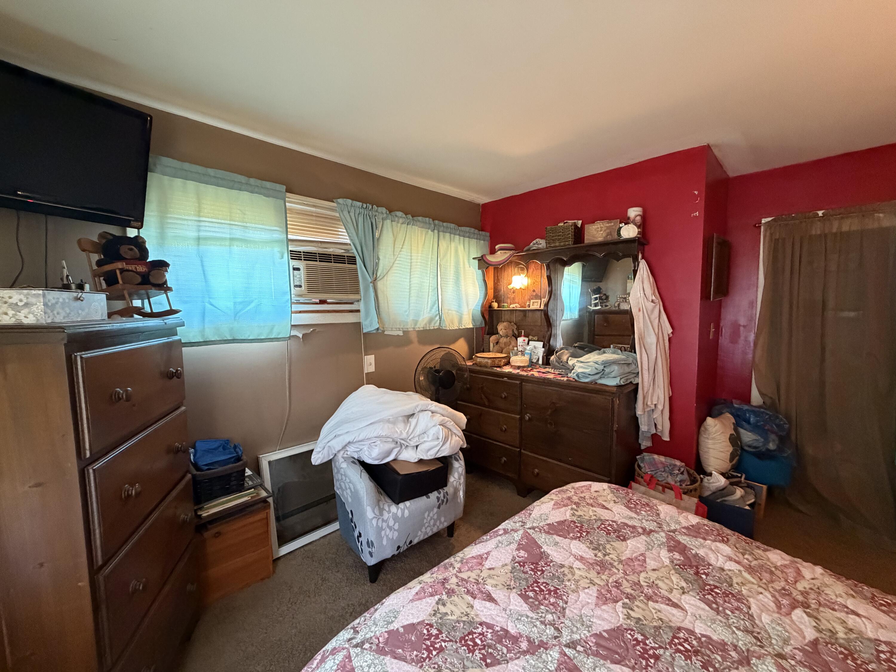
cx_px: 448
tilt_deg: -4.6
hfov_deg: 102.1
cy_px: 336
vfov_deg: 85.7
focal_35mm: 14
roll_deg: +1.3
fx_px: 362
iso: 800
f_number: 2.2
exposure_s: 1/60
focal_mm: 2.22
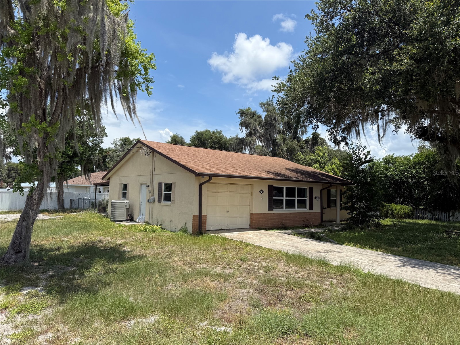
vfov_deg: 56.8
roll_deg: -1.9
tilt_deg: +4.4
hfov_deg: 71.6
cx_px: 230
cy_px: 172
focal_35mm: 24
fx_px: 319
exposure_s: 1/4405
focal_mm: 6.76
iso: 80
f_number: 1.78
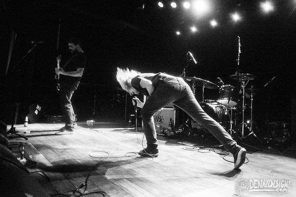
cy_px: 84
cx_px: 170
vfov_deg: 54.9
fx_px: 189
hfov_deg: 75.6
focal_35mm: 23
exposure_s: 1/100
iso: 6400
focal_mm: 20
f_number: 2.8
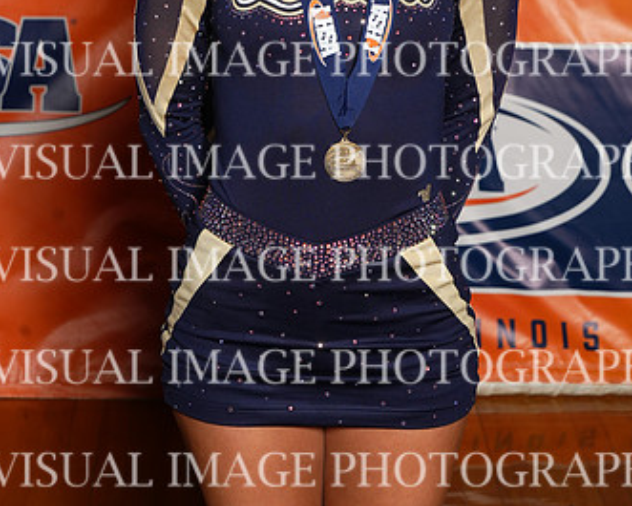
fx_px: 2339
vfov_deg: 12.2
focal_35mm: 125
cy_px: 8
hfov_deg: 15.4
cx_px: 318
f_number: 8
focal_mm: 76
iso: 640
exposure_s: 1/160
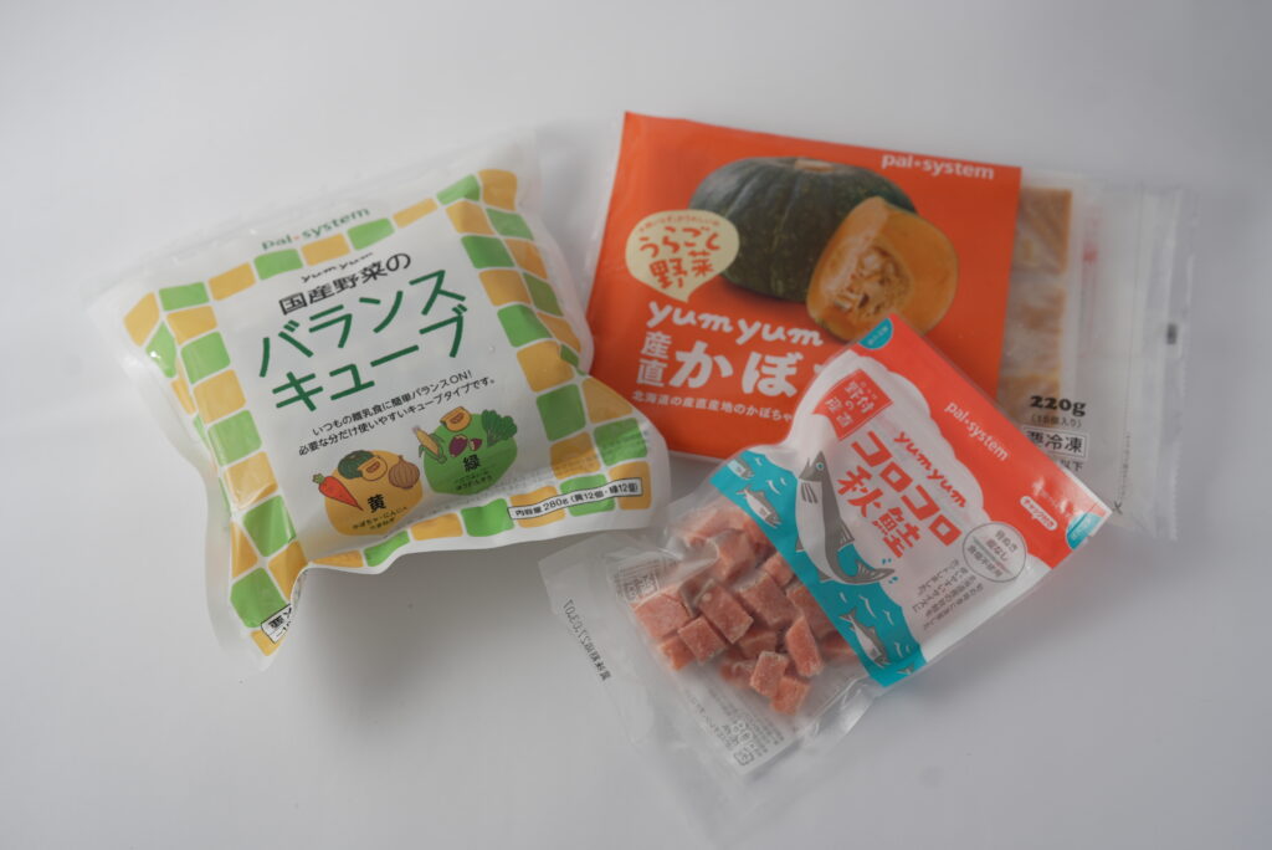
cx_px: 636
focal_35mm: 50
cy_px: 425
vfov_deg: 27.0
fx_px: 1768
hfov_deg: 39.6
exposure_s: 1/400
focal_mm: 50
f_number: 4.5
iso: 160
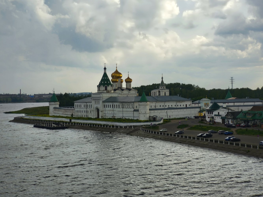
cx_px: 132
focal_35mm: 50
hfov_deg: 38.2
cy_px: 98
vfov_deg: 29.1
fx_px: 380
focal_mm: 7.1
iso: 125
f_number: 1.9
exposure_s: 1/100
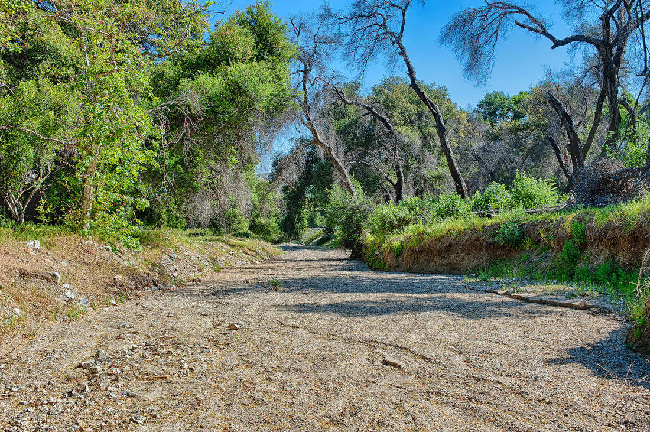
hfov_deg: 50.7
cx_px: 325
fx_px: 685
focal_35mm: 38
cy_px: 216
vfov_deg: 35.0
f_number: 11
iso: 400
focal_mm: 38
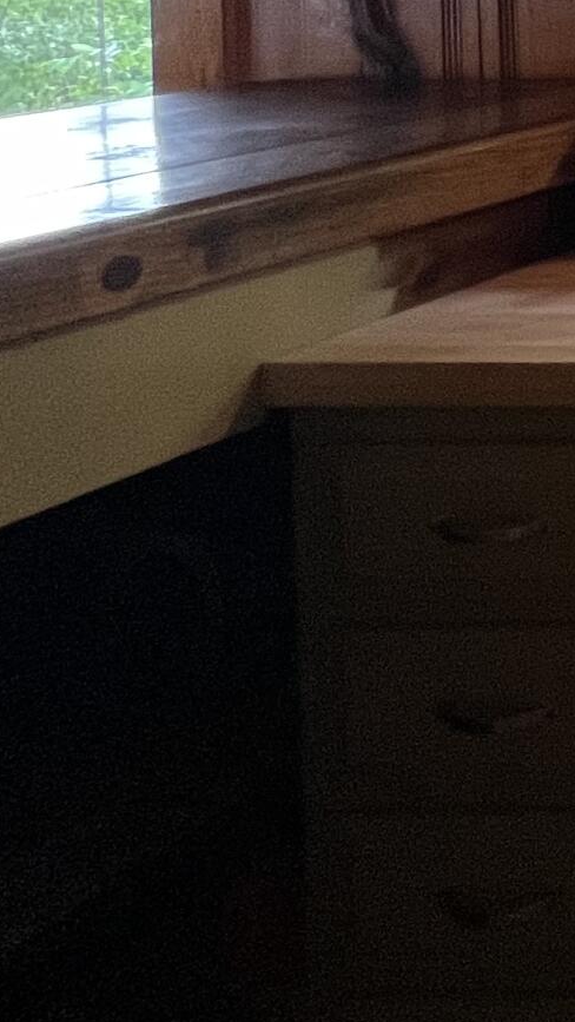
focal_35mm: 49
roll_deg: +1.0
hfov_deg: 12.0
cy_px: -117
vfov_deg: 35.6
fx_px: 1328
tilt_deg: -1.5
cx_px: 1665
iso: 160
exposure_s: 1/60
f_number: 1.8
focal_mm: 1.57
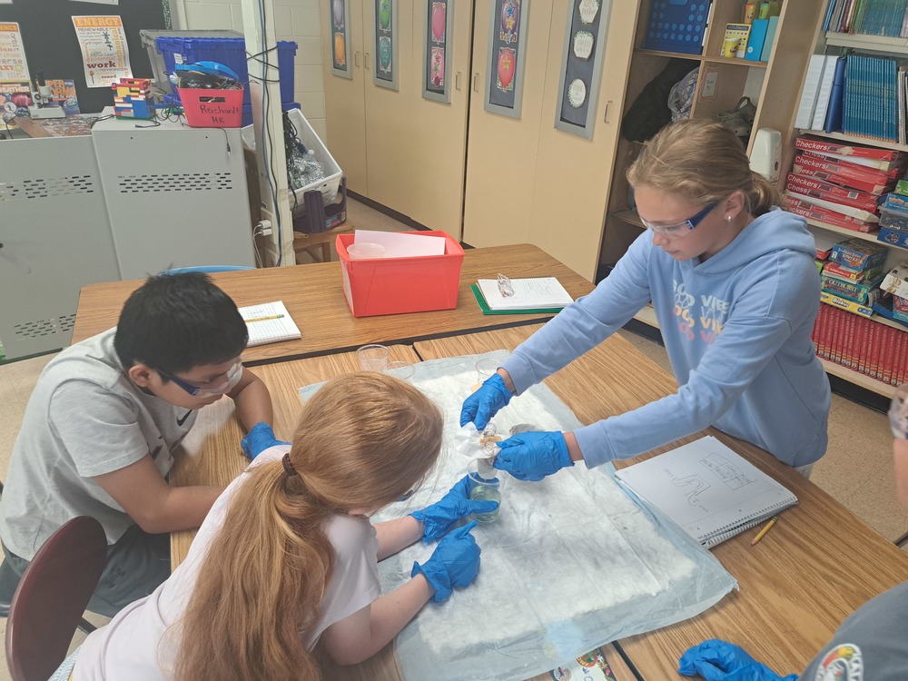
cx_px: 454
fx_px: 630
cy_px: 340
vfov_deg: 56.8
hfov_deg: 71.6
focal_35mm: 24
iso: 160
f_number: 1.8
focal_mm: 5.23
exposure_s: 1/60
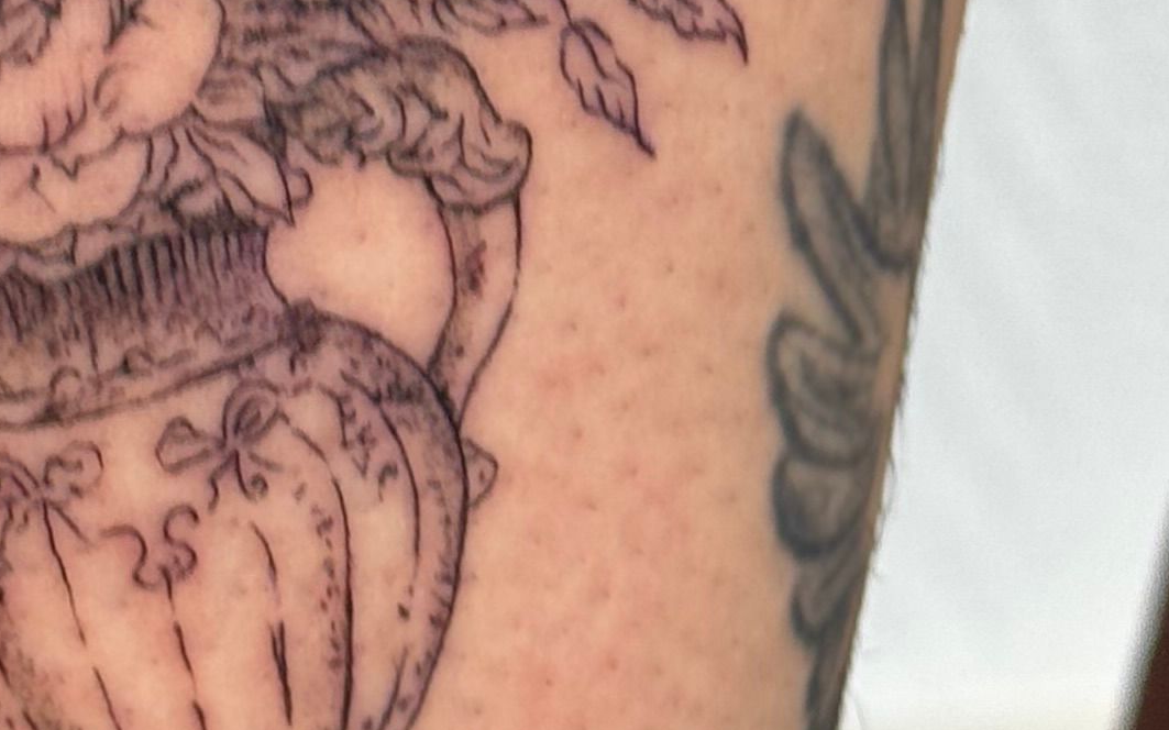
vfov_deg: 6.8
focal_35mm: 193
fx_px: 6148
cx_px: 230
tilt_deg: -14.9
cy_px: -119
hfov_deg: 10.8
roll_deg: -5.4
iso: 100
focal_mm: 6.76
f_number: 1.78
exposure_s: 1/50
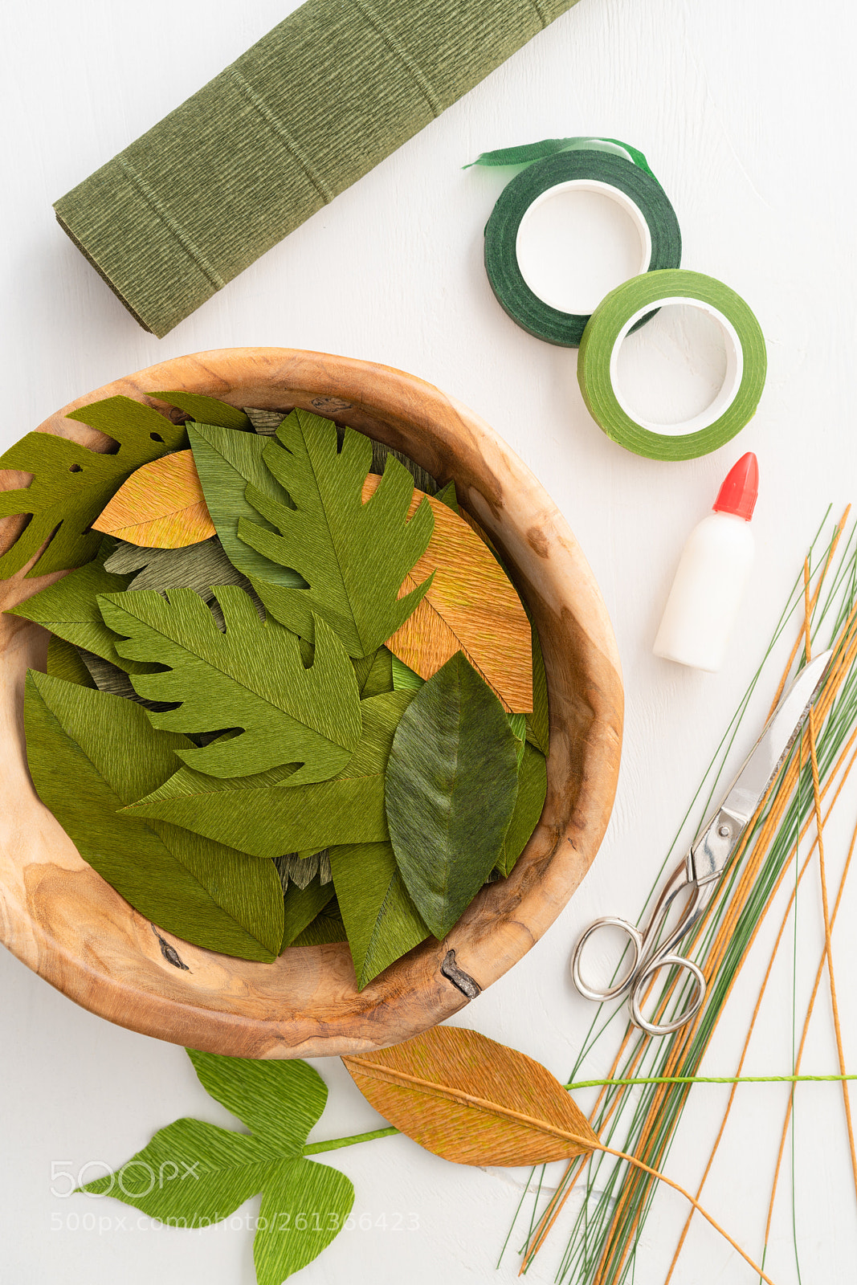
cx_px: 428
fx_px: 1963
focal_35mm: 55
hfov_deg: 24.6
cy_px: 642
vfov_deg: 36.2
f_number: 8
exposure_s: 1/125
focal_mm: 55
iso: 100
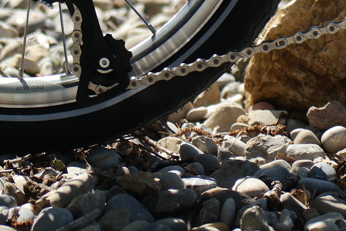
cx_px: 230
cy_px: -140
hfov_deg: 6.5
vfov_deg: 4.3
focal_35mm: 317
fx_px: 3046
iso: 100
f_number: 2.8
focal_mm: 60
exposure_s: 1/1000
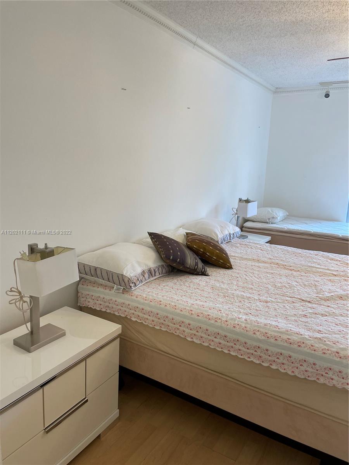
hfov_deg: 53.1
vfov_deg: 67.3
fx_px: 350
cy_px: 232
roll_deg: -2.4
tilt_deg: -11.0
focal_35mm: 26
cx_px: 174
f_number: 1.6
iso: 80
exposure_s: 1/120
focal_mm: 4.2
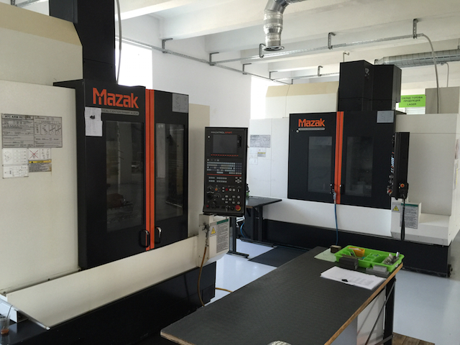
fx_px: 385
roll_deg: -1.3
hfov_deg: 61.7
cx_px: 230
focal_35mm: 29
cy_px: 172
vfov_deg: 48.2
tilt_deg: -4.4
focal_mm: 4.15
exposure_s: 1/33
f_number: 2.2
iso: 80
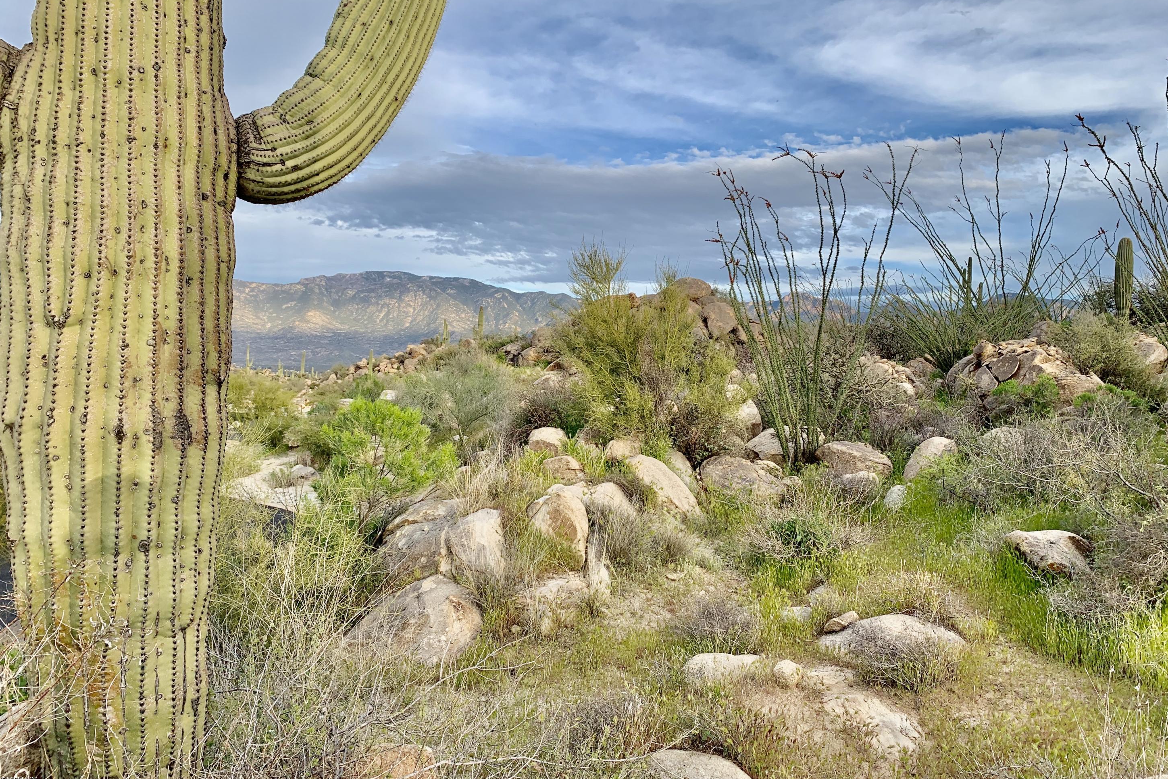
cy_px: 354
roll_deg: -1.7
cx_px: 604
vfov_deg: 46.4
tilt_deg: +0.9
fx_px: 908
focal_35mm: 28
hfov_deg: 65.5
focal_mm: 4.25
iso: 25
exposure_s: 1/623
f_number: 1.8
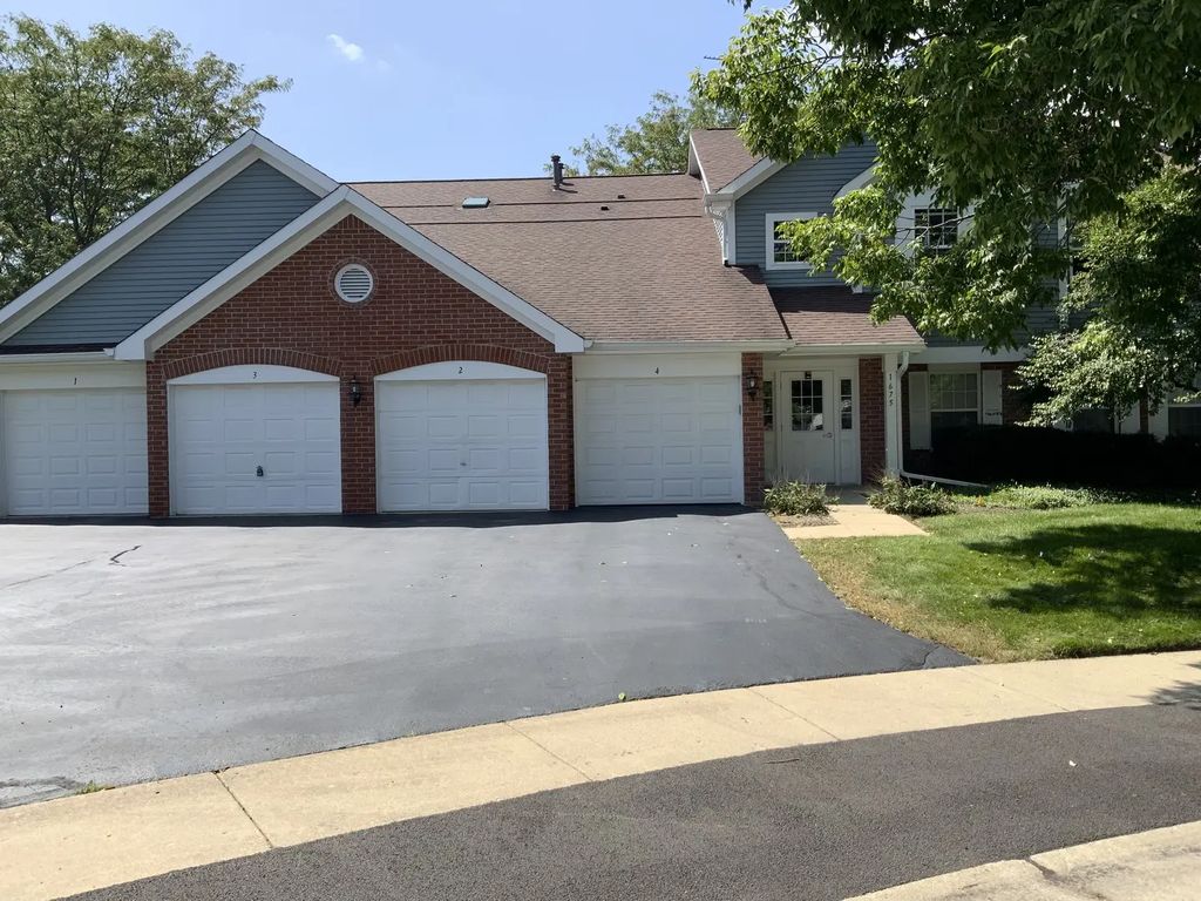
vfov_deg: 48.2
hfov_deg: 61.7
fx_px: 1006
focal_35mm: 29
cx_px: 600
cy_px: 450
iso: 16
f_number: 1.8
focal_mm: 3
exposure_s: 1/1490
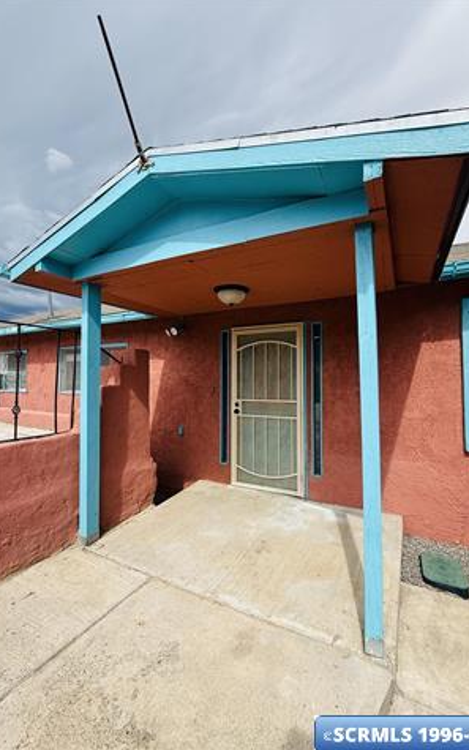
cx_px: 240
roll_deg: -2.3
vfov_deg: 101.5
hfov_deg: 74.8
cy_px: 374
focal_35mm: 15
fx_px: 307
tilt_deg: +1.1
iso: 50
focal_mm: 2.22
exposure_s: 1/888
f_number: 2.2
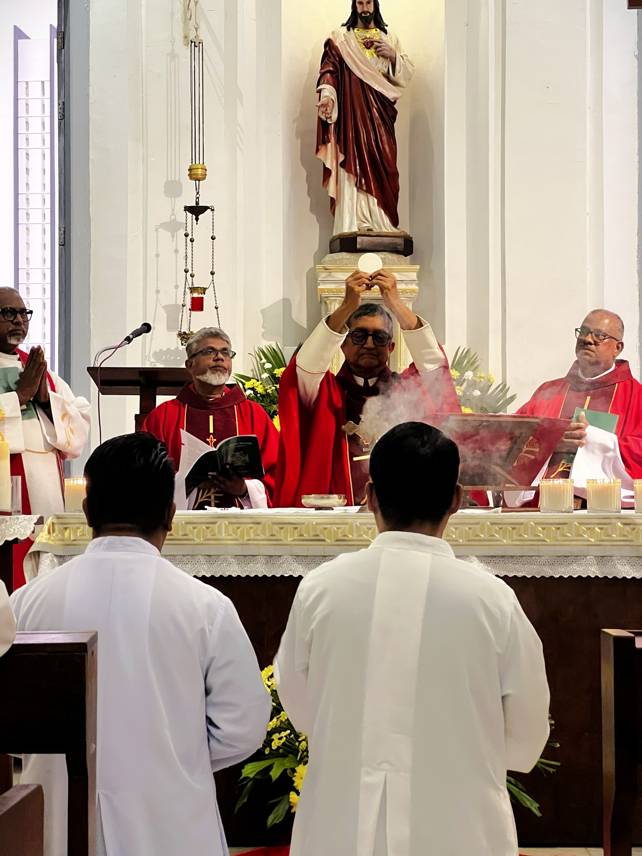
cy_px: 428
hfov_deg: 19.1
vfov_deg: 25.3
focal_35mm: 77
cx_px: 321
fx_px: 1904
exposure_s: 1/50
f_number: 2.8
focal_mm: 9
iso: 500
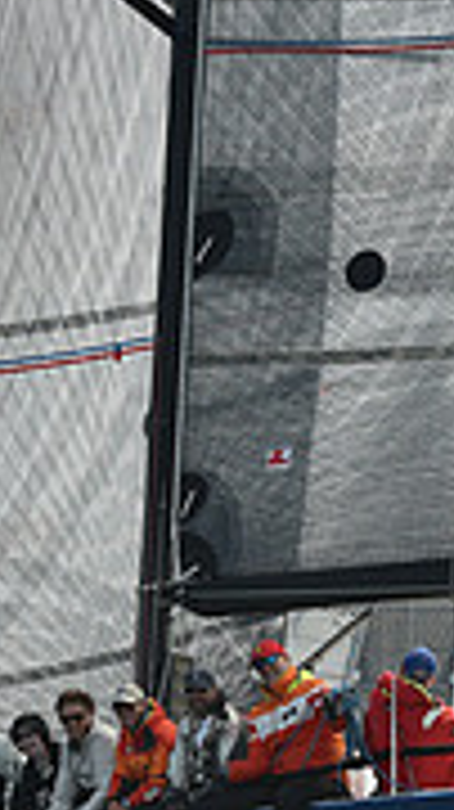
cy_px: 763
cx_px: 292
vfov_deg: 7.1
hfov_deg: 4.0
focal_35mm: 304
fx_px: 6518
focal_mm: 90
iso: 250
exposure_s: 1/800
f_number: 9
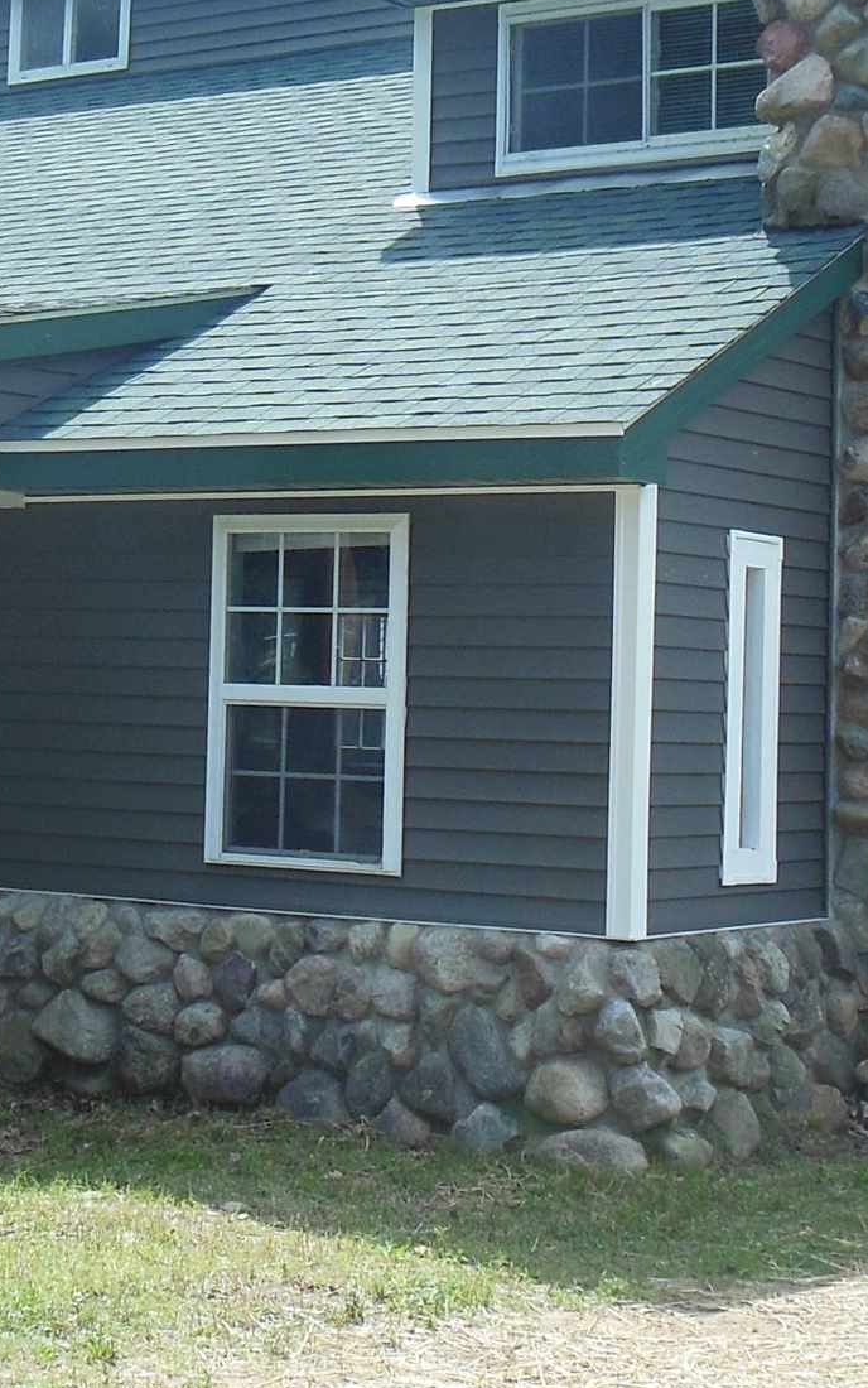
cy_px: 606
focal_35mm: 74
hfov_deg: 17.6
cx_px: 314
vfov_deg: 27.8
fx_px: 2799
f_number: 3.2
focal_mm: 4.5
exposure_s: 1/640
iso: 125
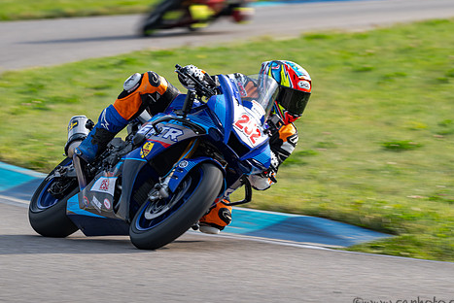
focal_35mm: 546
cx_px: 215
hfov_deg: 3.8
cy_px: 159
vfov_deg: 2.5
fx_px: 6890
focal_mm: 390
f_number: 9
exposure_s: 1/160
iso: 90
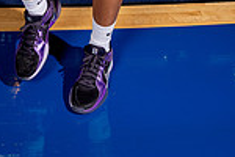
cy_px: -188
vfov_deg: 14.5
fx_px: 470
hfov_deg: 28.0
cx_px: 89
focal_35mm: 72
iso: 250
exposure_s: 1/125
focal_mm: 24
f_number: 7.1
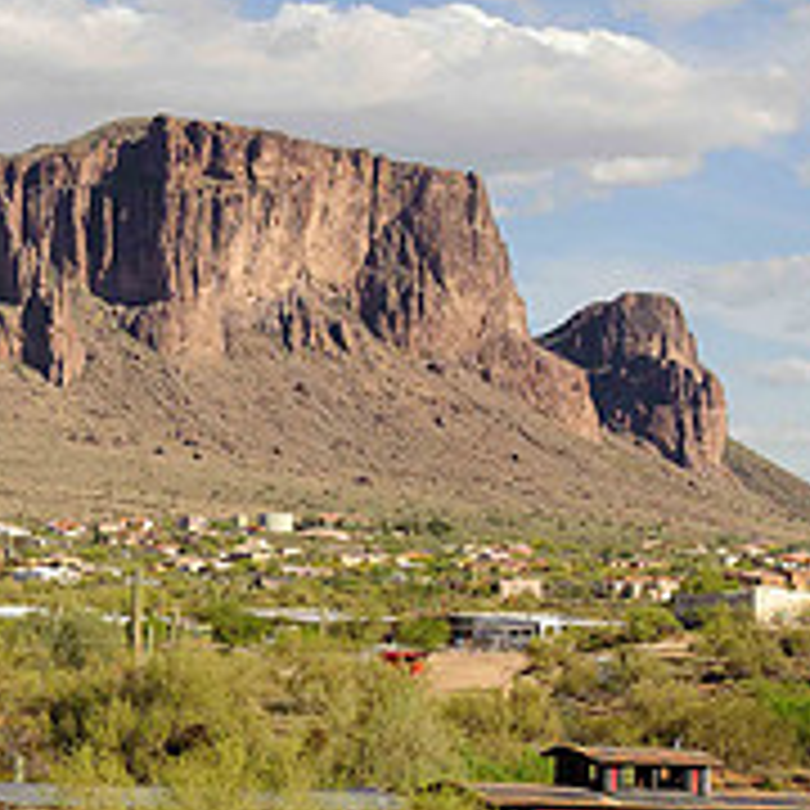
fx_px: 2462
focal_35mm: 93
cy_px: 590
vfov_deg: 18.6
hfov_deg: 17.7
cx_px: -194
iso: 200
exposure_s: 1/400
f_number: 10
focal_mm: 34
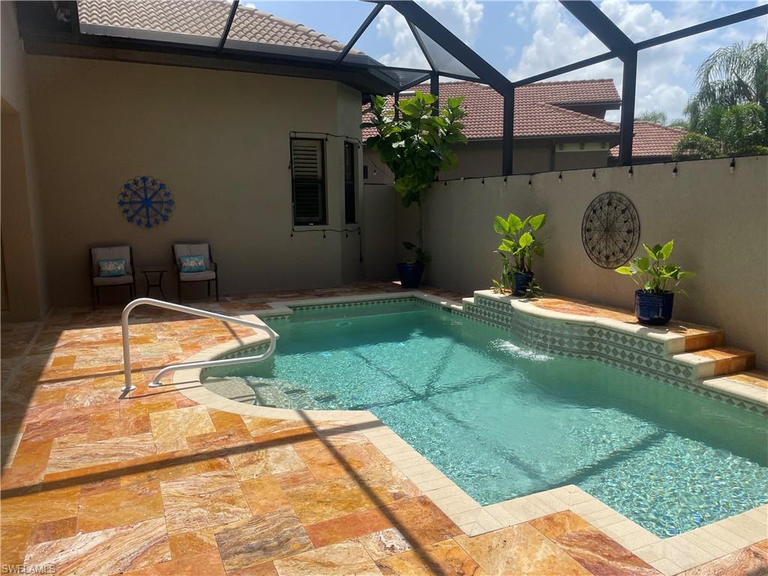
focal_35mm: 26
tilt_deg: -8.6
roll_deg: +1.6
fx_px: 577
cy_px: 288
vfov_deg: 53.1
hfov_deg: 67.3
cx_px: 384
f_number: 1.6
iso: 32
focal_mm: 4.2
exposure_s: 1/1984
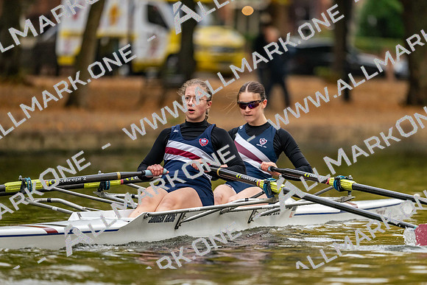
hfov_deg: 5.2
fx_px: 4745
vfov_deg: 3.4
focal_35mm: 400
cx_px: 214
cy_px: 142
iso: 2800
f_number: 4.5
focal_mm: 400
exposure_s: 1/2500
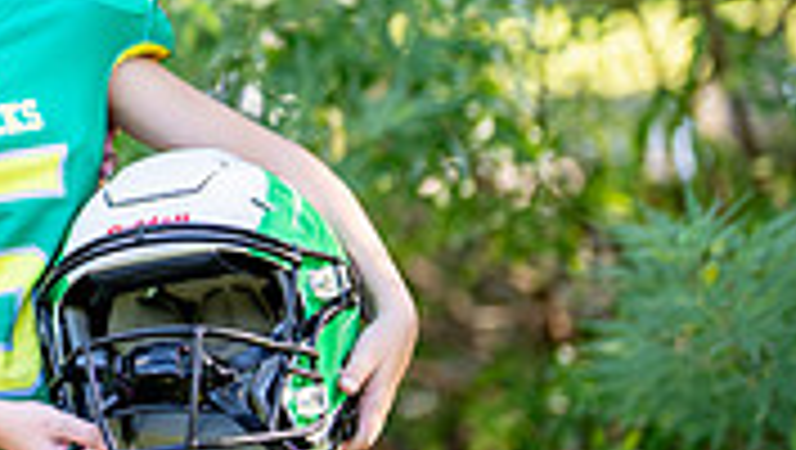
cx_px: -208
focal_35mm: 193
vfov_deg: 6.3
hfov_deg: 10.9
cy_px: -14
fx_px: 4078
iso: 100
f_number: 1.2
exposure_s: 1/800
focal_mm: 50
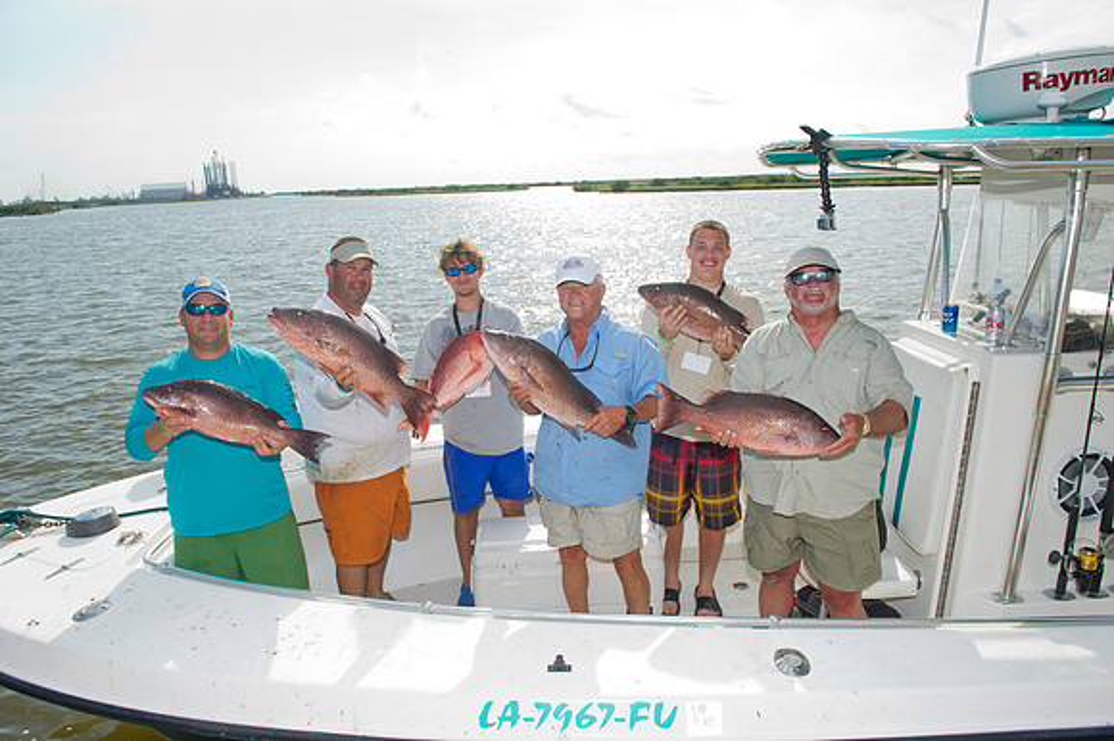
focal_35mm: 24
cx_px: 557
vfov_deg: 53.1
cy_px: 370
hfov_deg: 73.8
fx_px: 742
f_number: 8
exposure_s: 1/250
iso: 125
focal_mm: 24
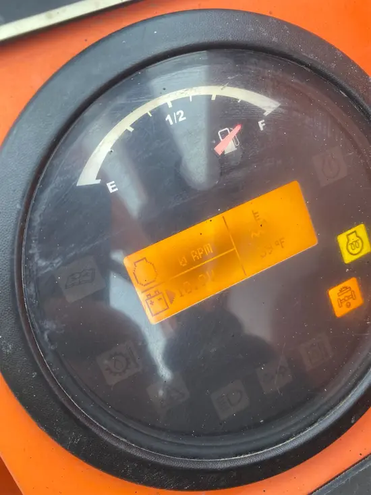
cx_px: 186
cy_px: 248
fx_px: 371
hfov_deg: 53.1
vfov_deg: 67.3
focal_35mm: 26
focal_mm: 4.25
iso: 125
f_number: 1.8
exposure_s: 1/57
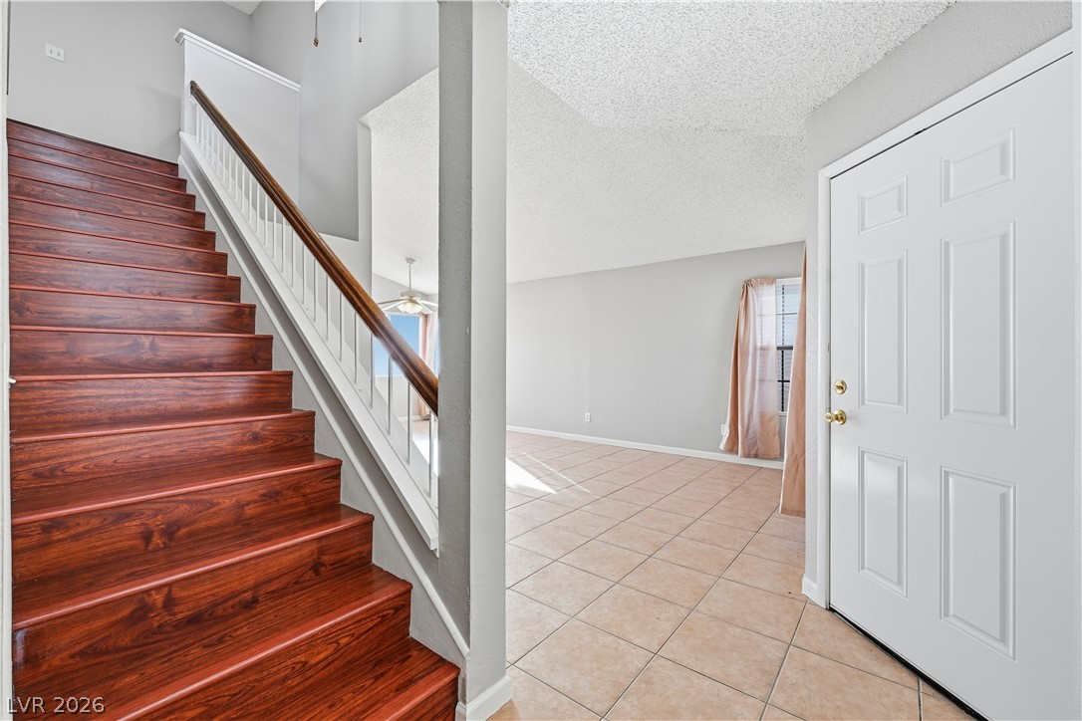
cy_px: 360
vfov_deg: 77.3
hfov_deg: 100.4
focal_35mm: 15
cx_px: 541
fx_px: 451
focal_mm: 15
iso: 640
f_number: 10
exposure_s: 1/200
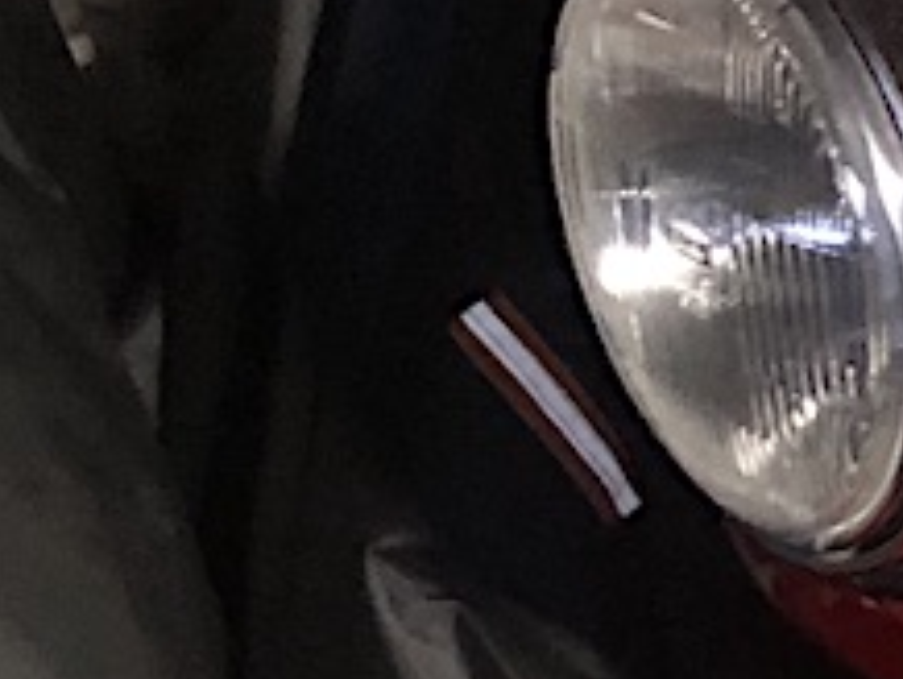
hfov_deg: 10.9
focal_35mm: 154
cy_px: 195
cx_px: 2142
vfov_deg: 9.6
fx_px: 4022
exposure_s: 1/4
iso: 160
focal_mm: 3.99
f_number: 1.8
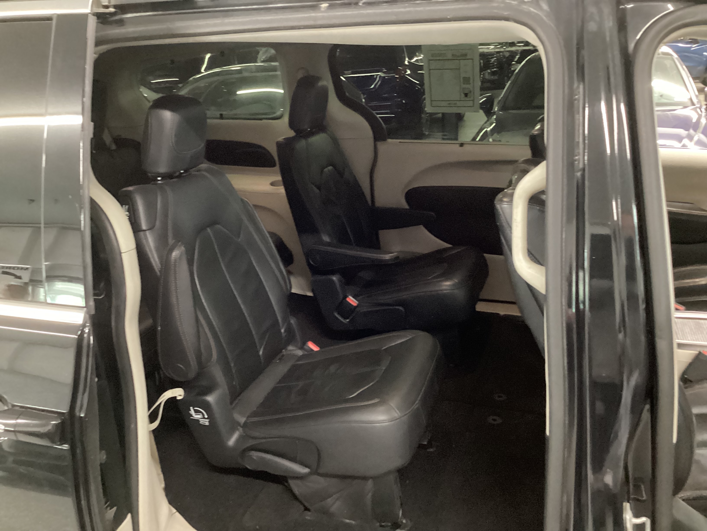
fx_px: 633
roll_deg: +3.3
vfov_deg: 45.4
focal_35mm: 31
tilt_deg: -21.3
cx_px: 354
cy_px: 266
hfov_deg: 58.4
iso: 640
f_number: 2.4
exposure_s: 1/17
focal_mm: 3.3
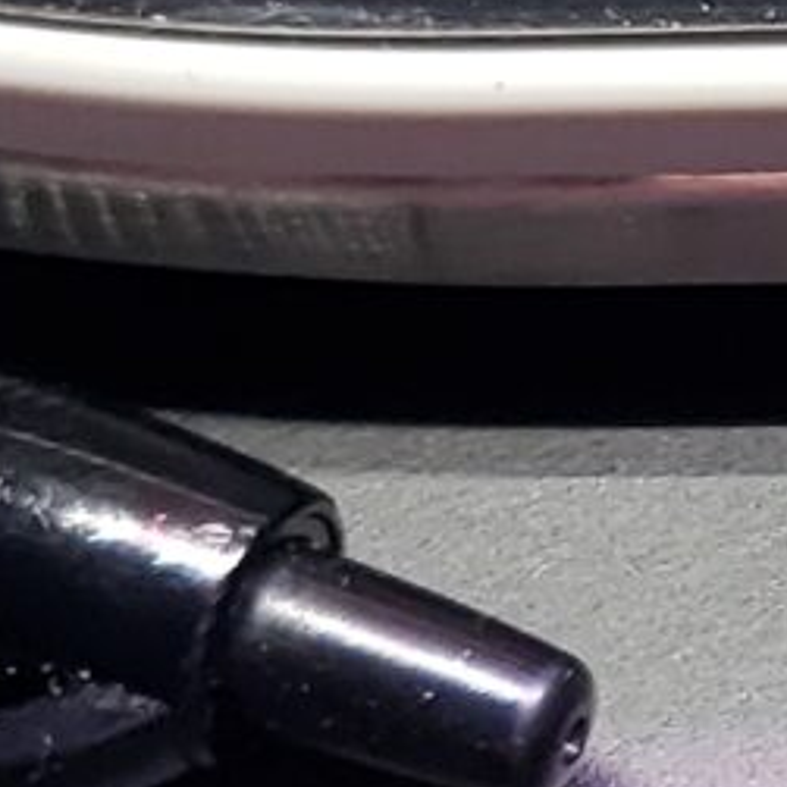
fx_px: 6019
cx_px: 1872
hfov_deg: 7.1
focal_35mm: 234
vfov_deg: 7.3
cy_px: -596
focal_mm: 4.3
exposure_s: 1/60
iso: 63
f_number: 1.5
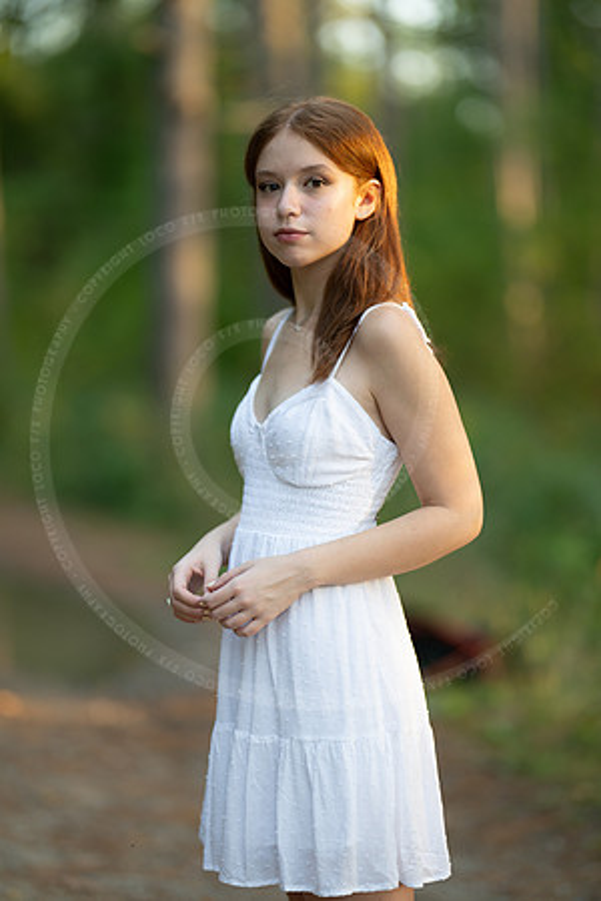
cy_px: 450
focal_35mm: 85
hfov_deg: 16.1
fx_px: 2128
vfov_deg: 23.9
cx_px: 300
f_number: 1.2
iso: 160
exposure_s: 1/320
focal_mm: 85
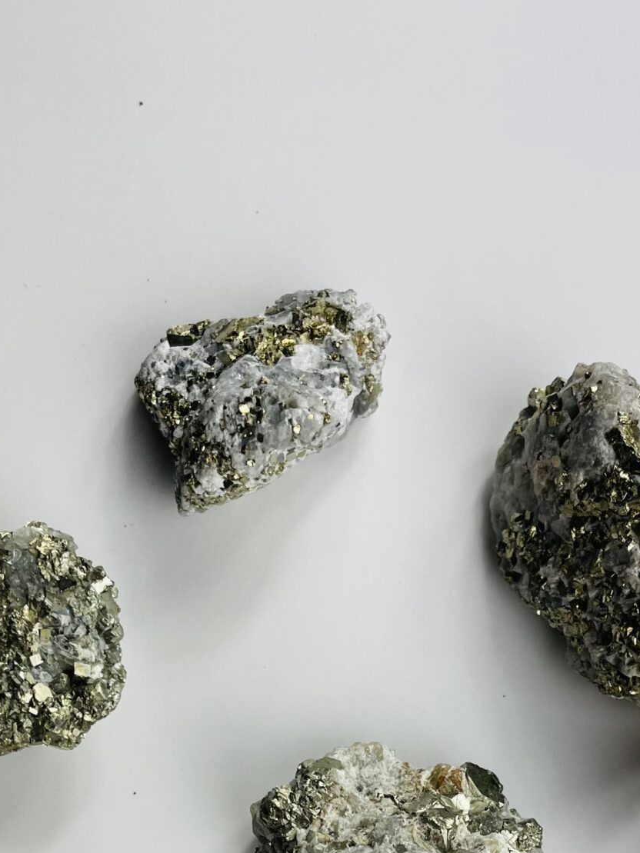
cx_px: 362
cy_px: 898
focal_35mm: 60
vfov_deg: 29.5
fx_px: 1479
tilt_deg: -83.4
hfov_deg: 24.4
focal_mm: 4.2
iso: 32
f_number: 1.6
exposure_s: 1/306
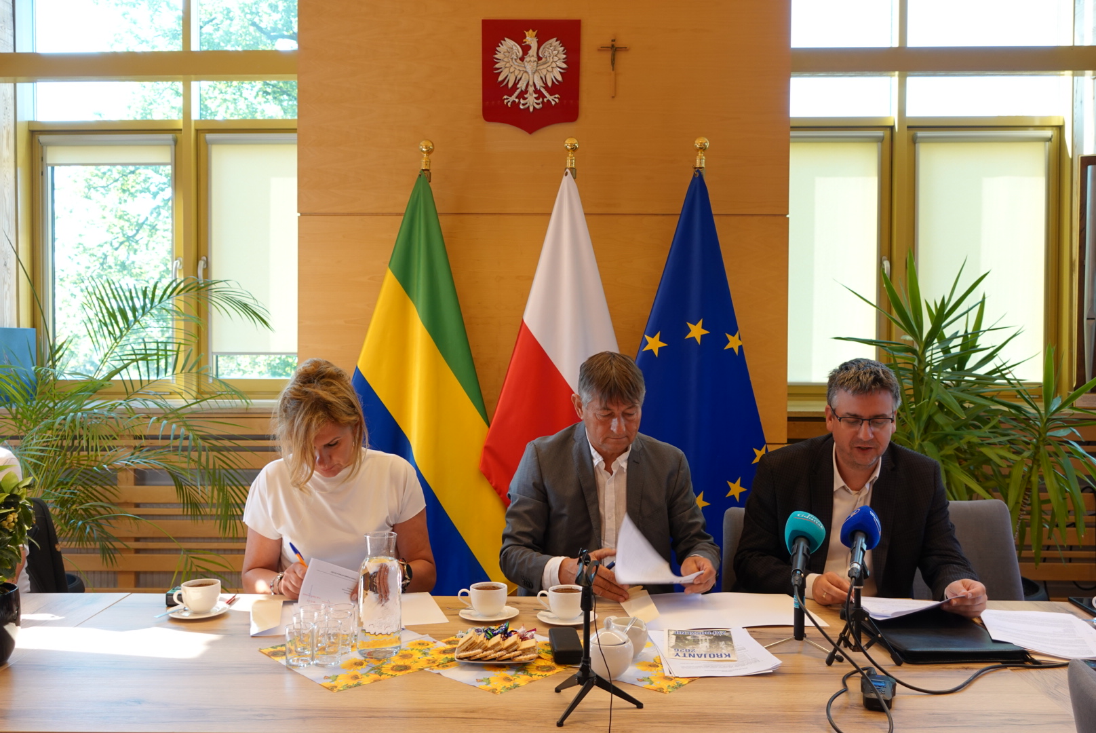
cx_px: 548
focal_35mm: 32
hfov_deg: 58.7
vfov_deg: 41.2
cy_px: 366
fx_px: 975
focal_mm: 12.27
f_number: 2.8
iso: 125
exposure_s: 1/60
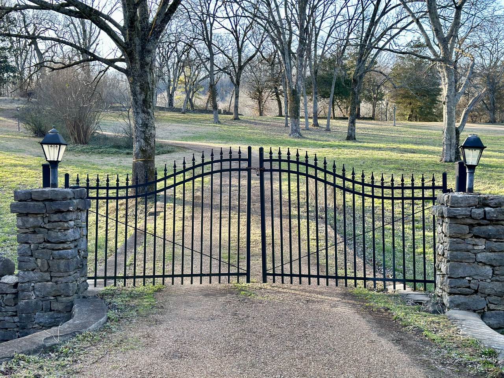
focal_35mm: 48
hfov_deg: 39.7
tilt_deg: -1.9
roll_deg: +0.2
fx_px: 699
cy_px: 189
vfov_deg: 30.3
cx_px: 252
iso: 80
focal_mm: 6.86
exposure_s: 1/467
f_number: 1.78
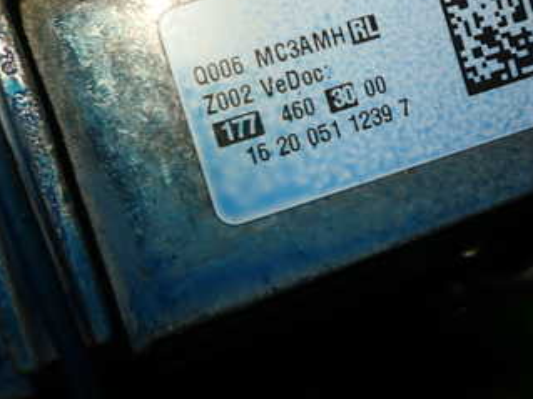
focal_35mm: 47
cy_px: 109
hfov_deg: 40.0
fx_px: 723
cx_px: 353
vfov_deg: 30.4
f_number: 2.8
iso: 100
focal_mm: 4.5
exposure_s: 1/80
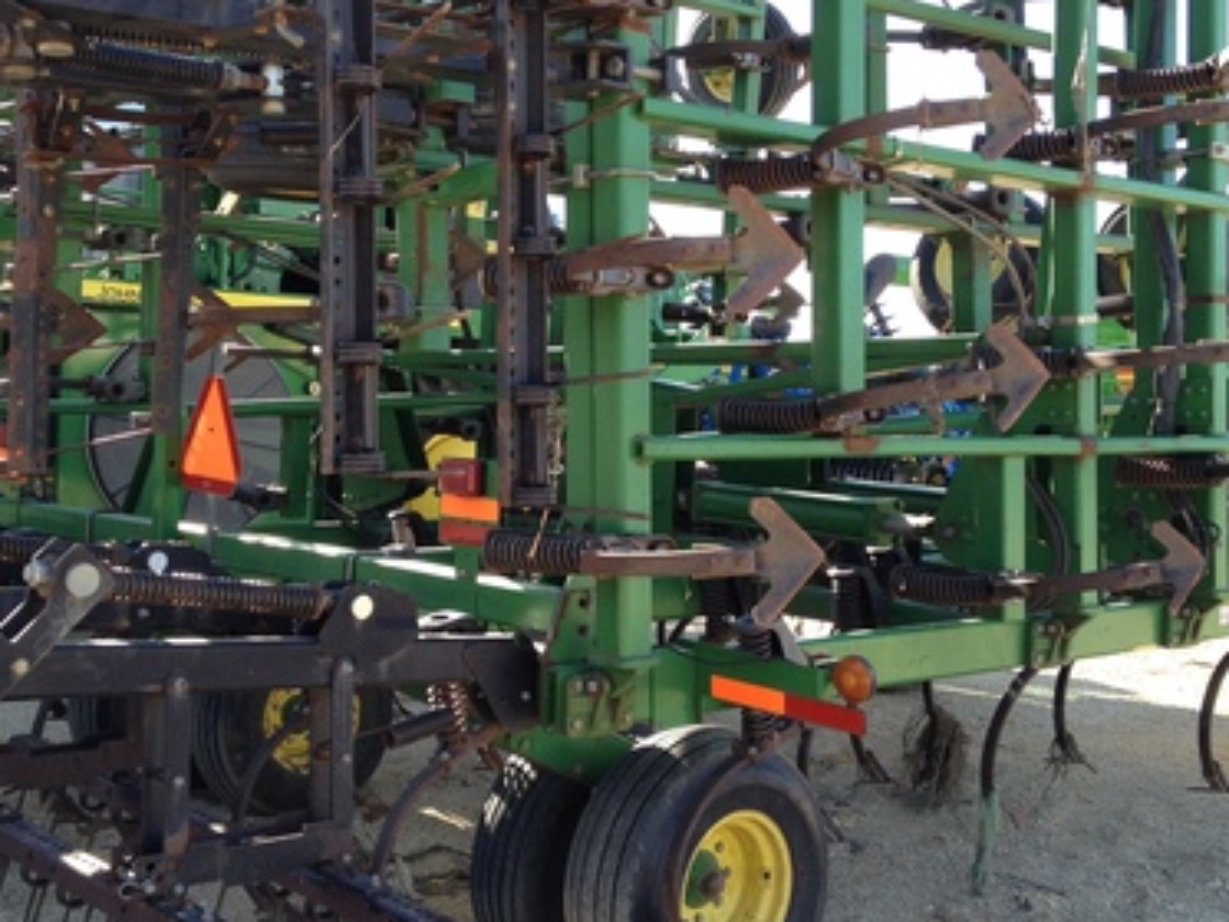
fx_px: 1811
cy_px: 441
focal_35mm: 51
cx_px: 580
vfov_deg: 28.6
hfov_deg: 37.5
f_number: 2.4
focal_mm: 4.28
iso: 50
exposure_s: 1/269
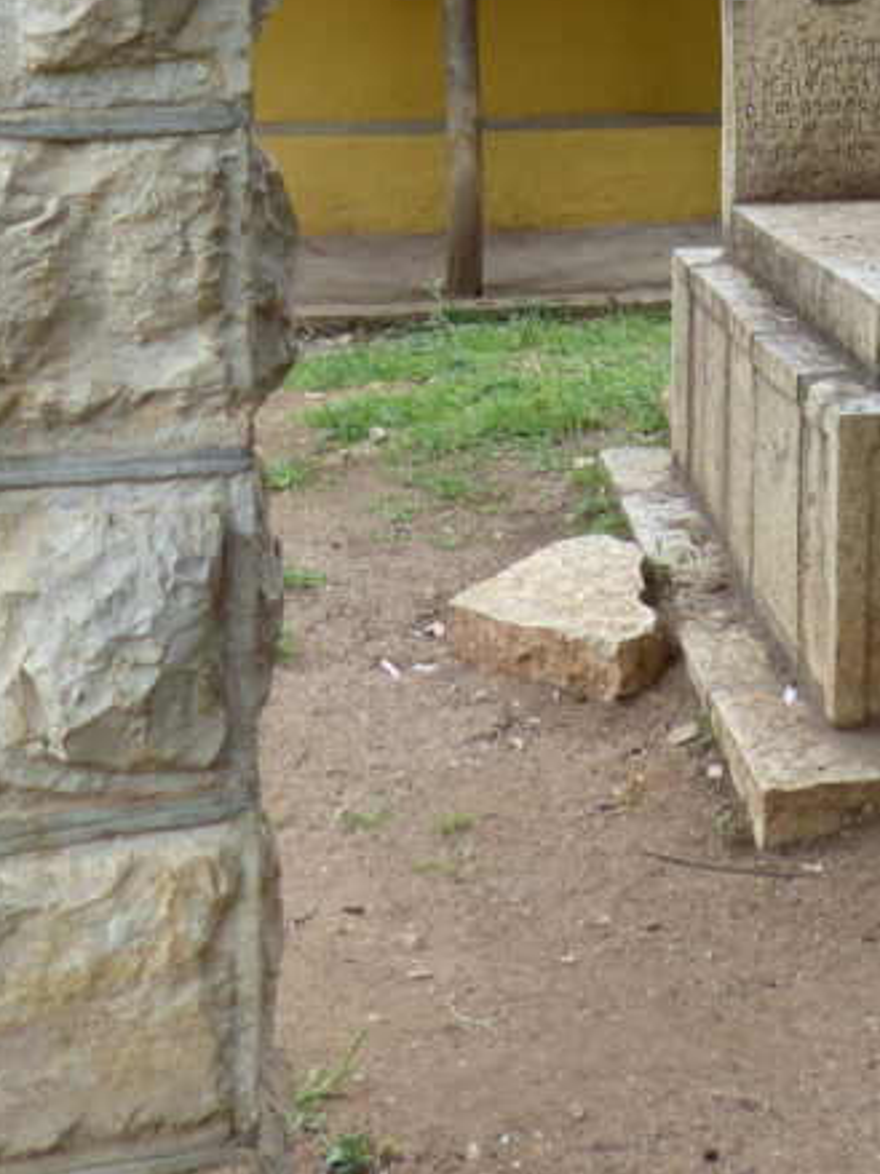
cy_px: -96
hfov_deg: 24.4
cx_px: 901
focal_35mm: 57
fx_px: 1933
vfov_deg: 30.5
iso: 100
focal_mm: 4.5
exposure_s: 1/80
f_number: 2.8
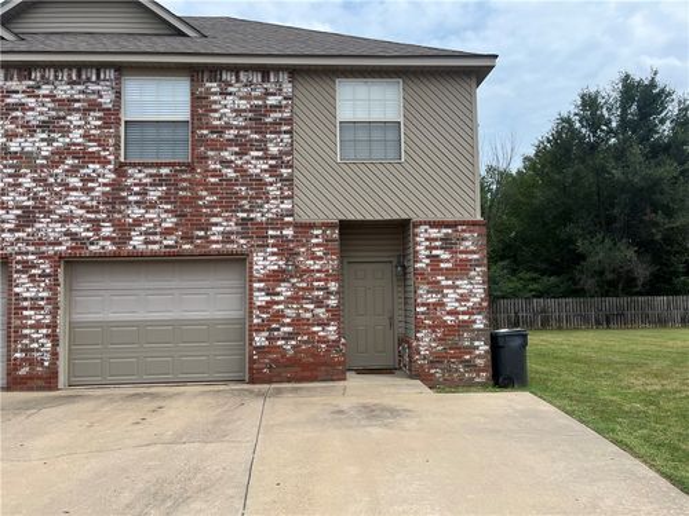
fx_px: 518
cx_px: 344
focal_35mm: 26
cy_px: 258
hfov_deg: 67.3
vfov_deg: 53.1
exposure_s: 1/2632
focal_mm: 5.1
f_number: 1.6
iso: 50
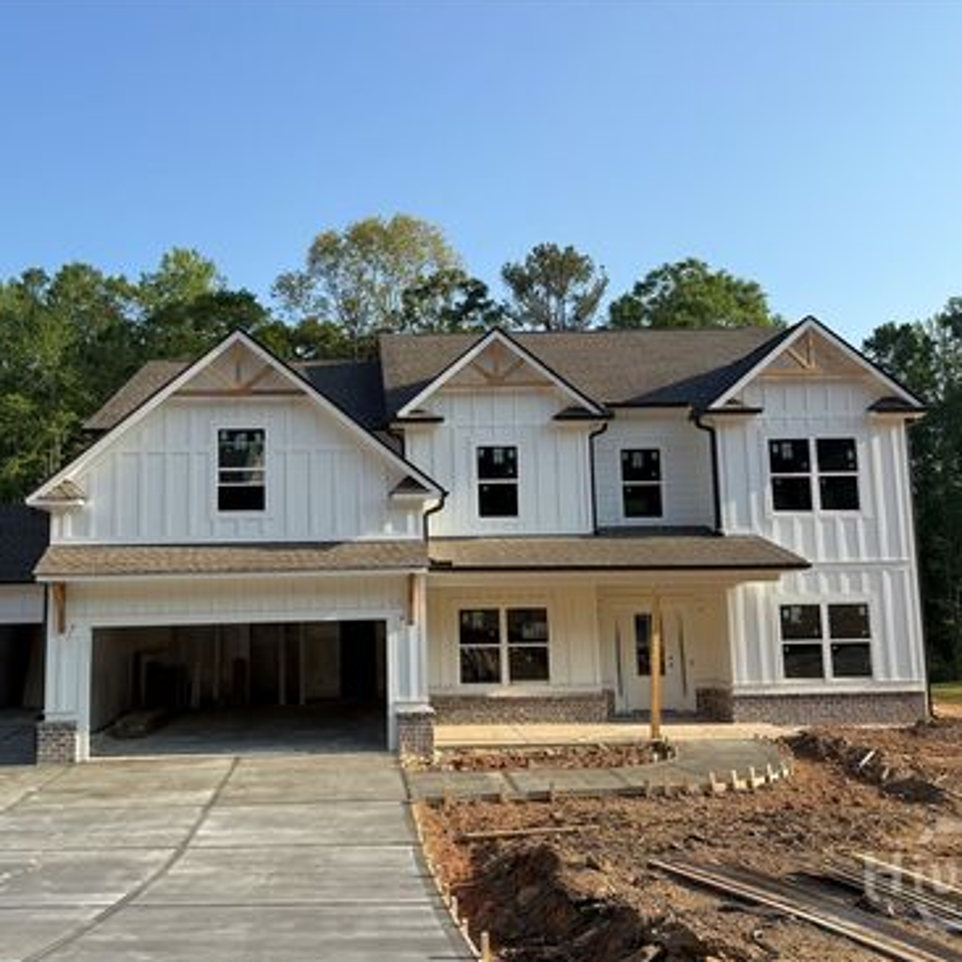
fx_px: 912
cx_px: 384
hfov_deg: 55.2
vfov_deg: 55.6
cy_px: 482
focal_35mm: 29
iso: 80
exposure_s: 1/3021
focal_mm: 6.76
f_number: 1.78
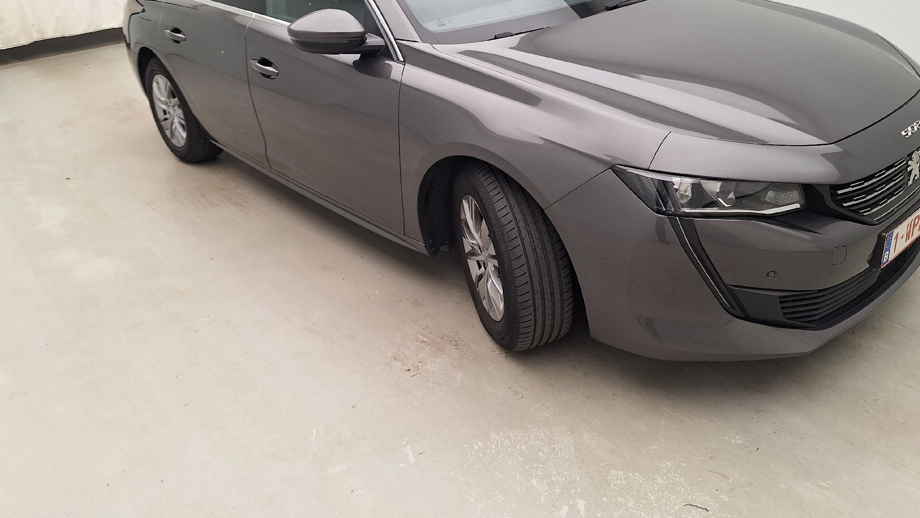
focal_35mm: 28
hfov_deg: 67.8
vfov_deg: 40.9
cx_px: 500
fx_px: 683
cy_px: 169
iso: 50
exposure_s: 1/100
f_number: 1.8
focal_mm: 5.54
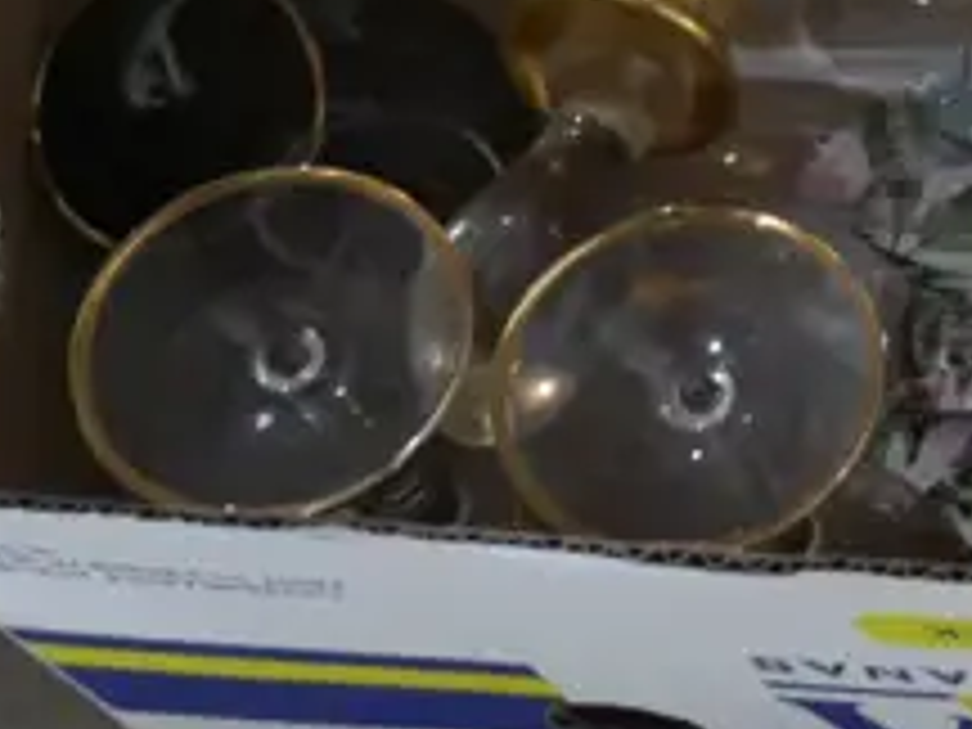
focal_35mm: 133
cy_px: 74
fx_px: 3735
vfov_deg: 11.1
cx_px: 2182
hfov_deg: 12.3
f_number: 3.5
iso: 2000
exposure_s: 1/60
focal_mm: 14
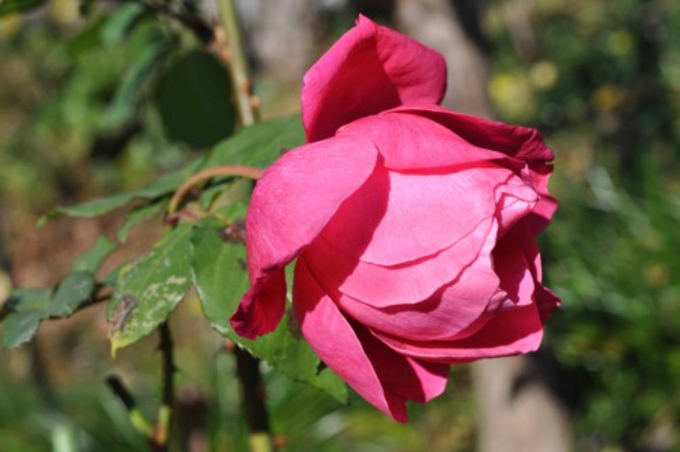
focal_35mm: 60
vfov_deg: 22.6
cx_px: 340
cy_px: 226
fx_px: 1132
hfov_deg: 33.4
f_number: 10
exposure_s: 1/400
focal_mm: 40
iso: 200
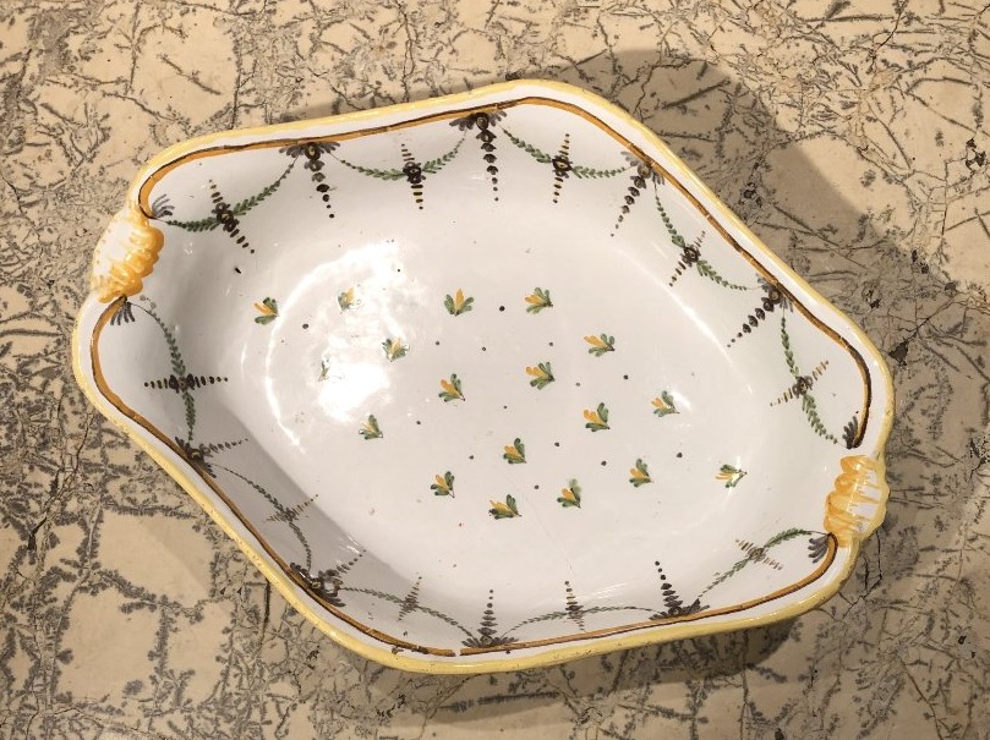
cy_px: 370
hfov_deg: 63.5
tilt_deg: -80.4
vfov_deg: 49.7
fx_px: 800
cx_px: 495
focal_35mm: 28
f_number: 1.8
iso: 40
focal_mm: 3.99
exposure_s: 1/100
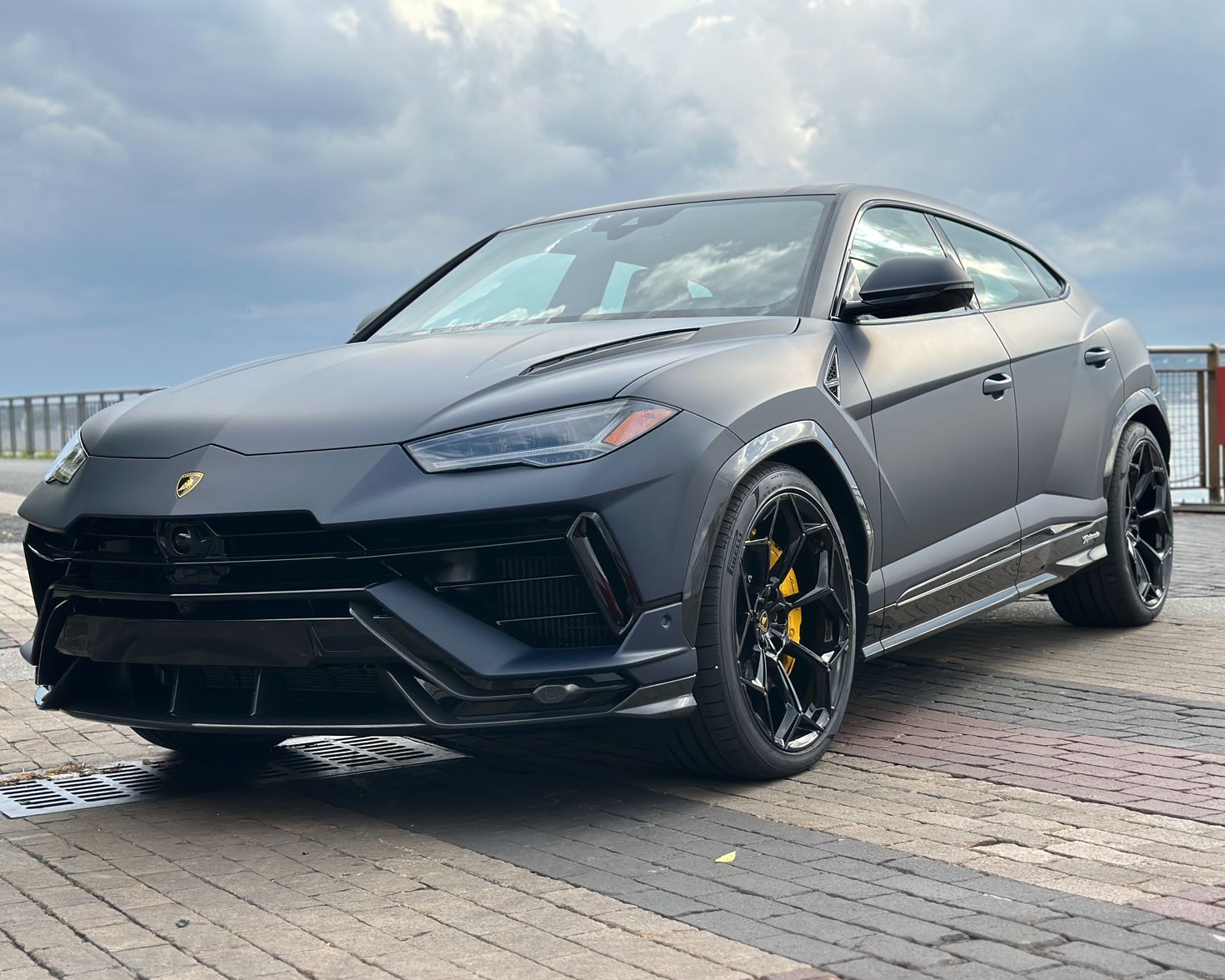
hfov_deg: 36.7
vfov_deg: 29.7
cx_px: 622
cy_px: 484
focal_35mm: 51
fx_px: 1849
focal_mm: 6.86
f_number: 1.78
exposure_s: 1/2410
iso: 100
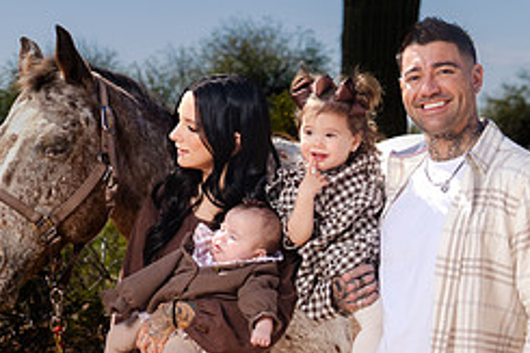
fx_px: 2442
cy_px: 289
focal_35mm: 166
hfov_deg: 12.4
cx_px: 257
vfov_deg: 8.2
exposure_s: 1/250
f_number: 5.6
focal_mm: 70
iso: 50
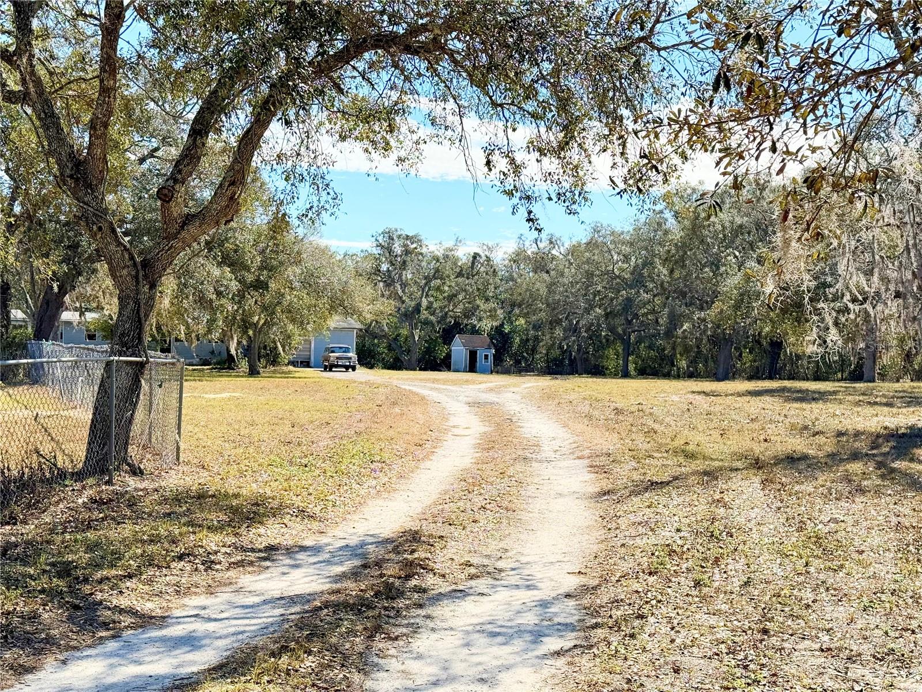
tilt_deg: +0.1
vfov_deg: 30.3
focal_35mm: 48
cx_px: 461
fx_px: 1278
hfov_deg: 39.7
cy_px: 346
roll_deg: -1.3
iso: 80
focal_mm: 6.76
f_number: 1.78
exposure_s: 1/5587
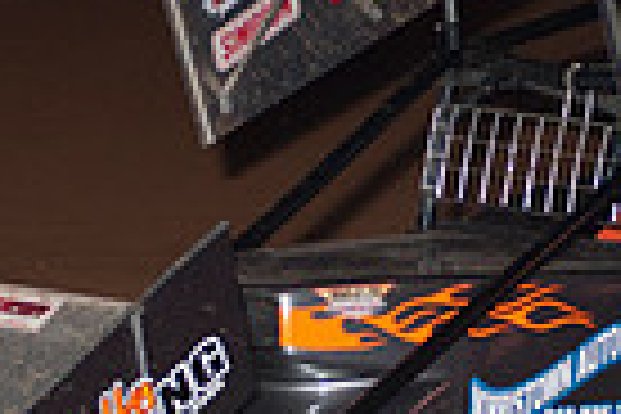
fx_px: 8728
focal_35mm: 506
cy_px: 266
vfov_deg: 2.7
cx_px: 508
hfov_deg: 4.1
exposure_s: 1/400
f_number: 4
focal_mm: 80
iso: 400
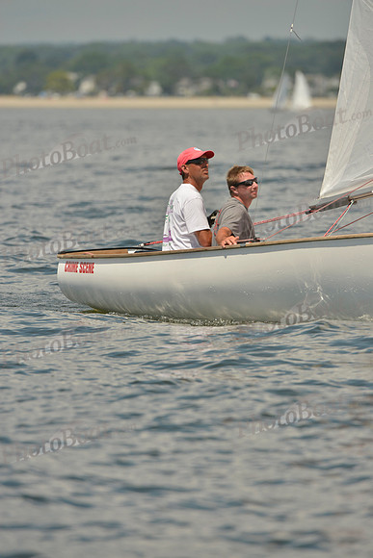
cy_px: 279
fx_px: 6212
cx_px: 186
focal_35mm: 400
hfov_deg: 3.4
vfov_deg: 5.2
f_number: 7.1
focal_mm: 400
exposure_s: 1/1250
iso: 200
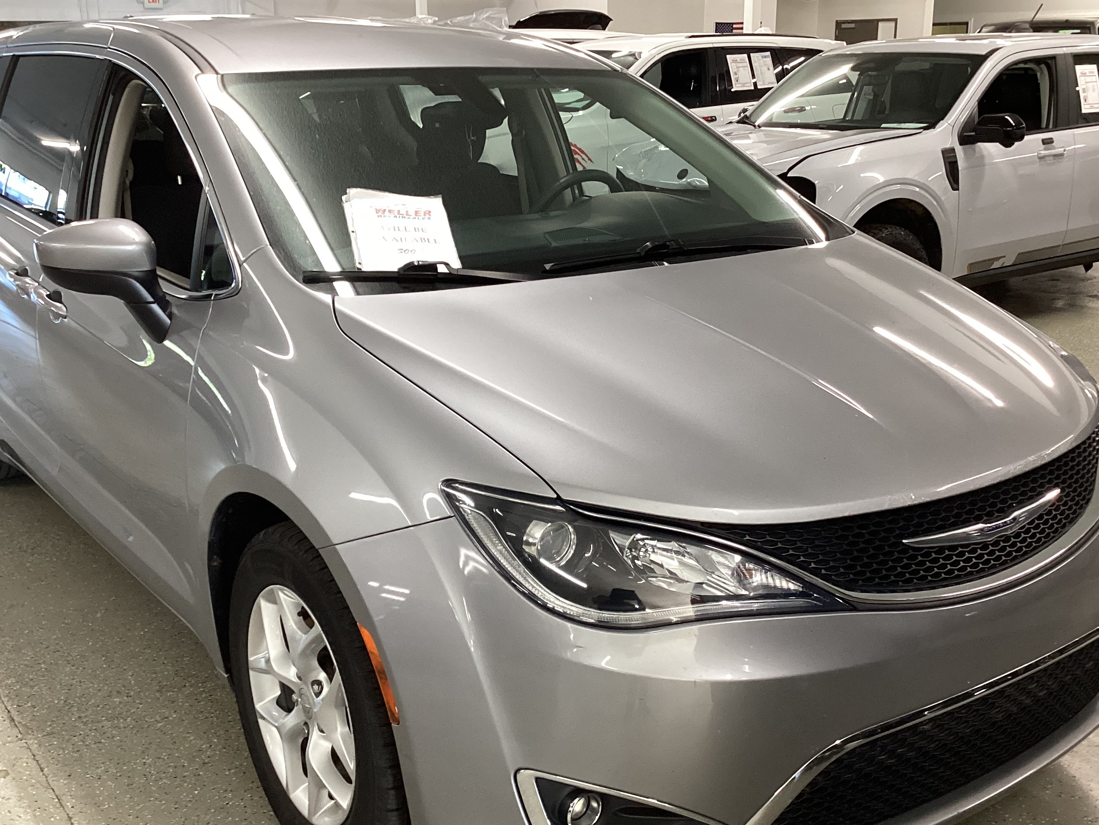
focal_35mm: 39
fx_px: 1238
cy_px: 430
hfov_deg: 47.9
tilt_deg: -17.5
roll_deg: +0.6
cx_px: 533
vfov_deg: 36.8
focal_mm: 3.3
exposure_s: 1/50
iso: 160
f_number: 2.4
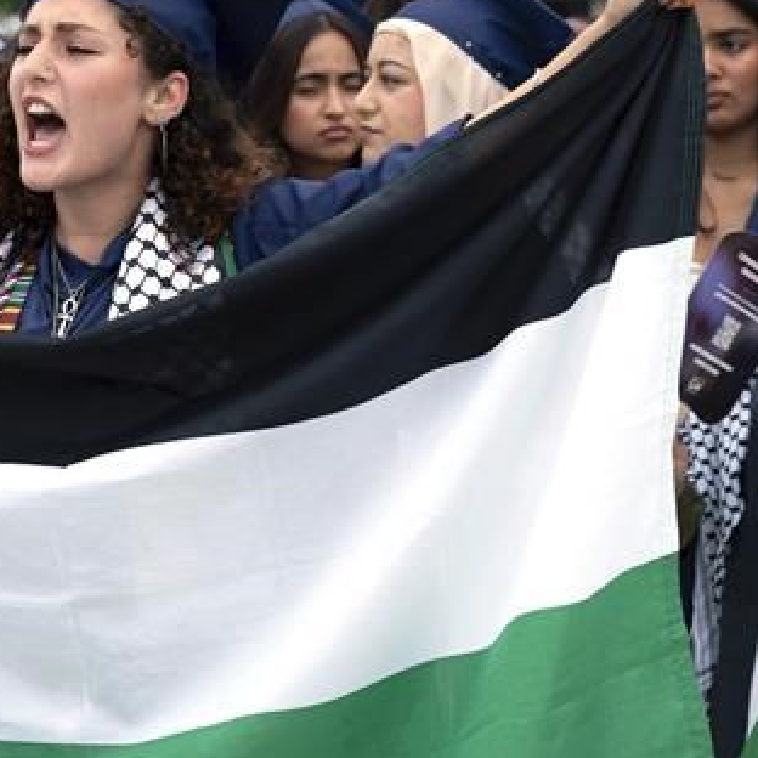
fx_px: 3072
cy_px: 295
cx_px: 170
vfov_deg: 14.1
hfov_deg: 14.0
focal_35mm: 124
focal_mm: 70
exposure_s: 1/500
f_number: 5
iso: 125
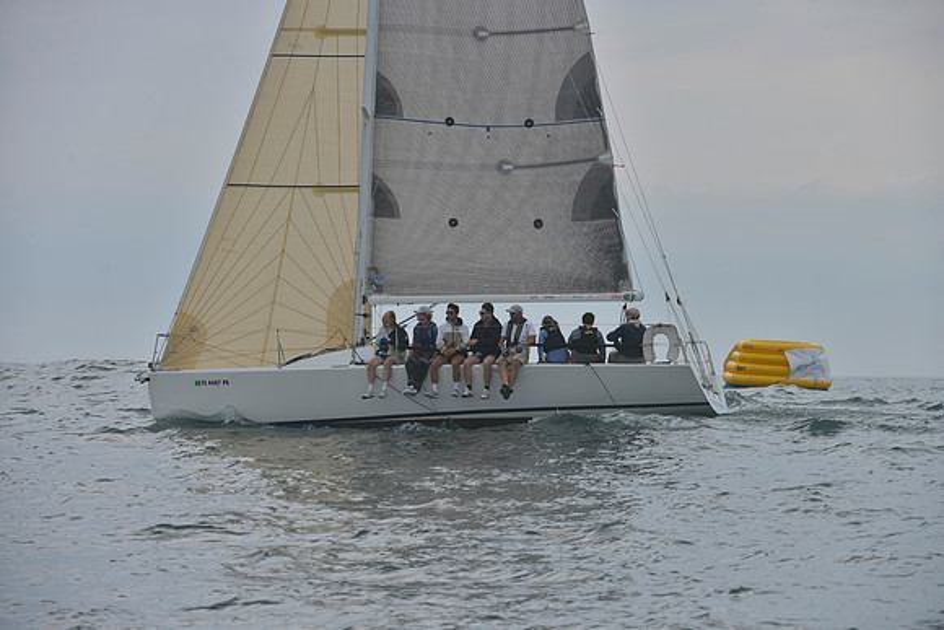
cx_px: 472
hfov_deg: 10.3
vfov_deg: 6.9
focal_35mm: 200
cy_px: 315
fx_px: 5245
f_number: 7.1
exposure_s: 1/800
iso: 280
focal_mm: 200
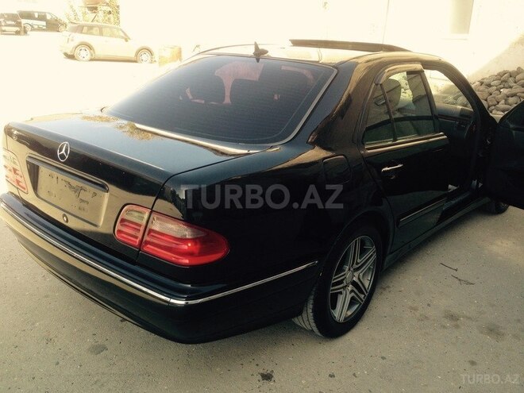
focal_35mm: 33
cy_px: 196
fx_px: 500
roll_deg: -3.9
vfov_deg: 42.9
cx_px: 262
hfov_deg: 55.4
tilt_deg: -14.9
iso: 50
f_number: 2.4
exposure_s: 1/396
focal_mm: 4.12
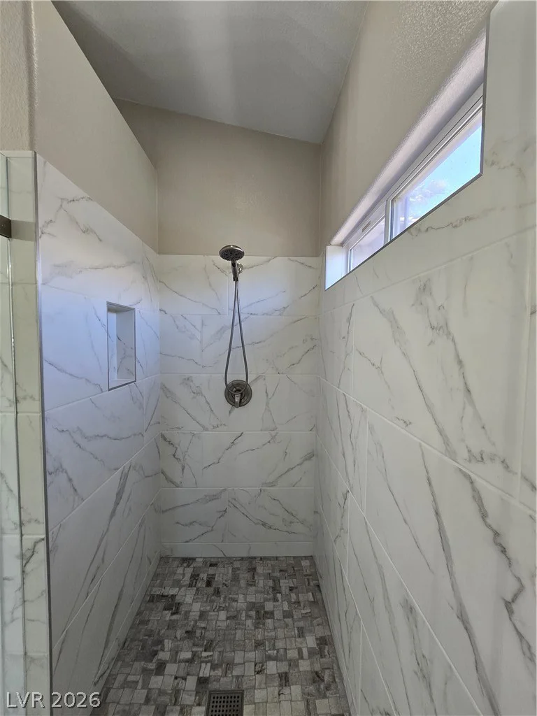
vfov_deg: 106.2
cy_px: 358
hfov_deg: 89.9
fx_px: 269
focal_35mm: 13
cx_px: 268
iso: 160
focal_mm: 2.2
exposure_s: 1/60
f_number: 2.2
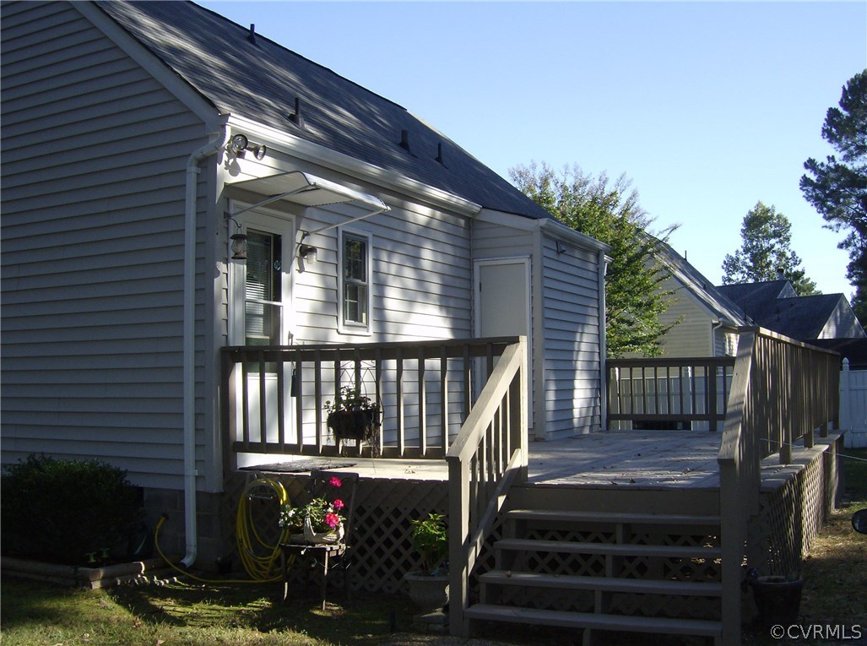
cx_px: 434
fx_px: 899
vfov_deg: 39.5
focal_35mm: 36
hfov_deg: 51.5
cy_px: 323
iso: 100
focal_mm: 6
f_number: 4.7
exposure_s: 1/248
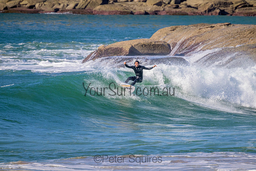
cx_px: 128
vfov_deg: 1.7
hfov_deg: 2.6
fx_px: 5690
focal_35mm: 800
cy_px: 86
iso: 1250
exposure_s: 1/2000
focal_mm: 800
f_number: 11
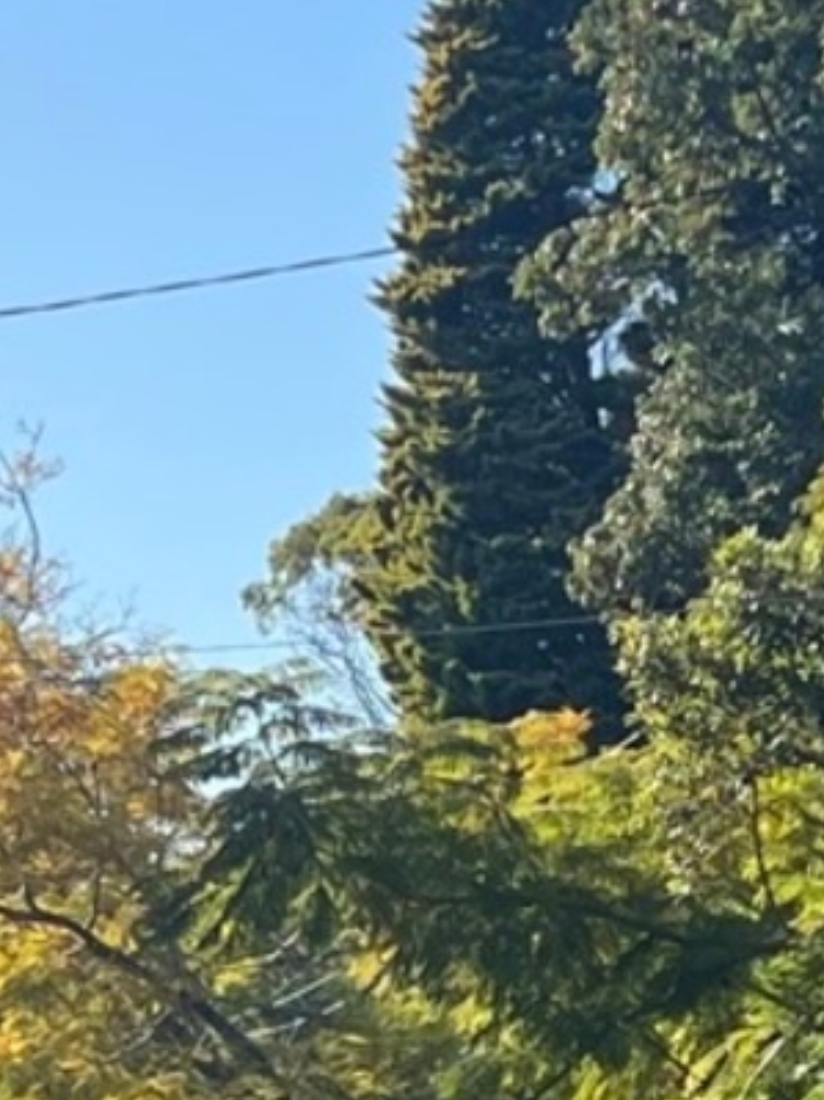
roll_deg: -1.1
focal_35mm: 174
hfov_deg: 8.5
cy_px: 1234
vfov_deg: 11.2
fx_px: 5525
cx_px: 606
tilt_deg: +1.8
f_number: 1.5
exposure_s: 1/3460
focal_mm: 5.7
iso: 50
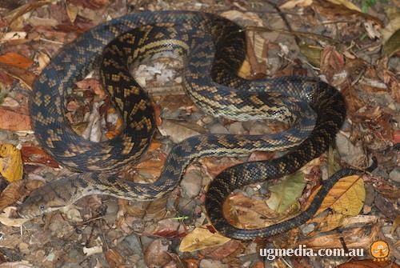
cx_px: 200
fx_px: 1753
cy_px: 134
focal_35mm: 158
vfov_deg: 8.7
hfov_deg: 13.0
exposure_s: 1/100
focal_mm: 105
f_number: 5.6
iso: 100
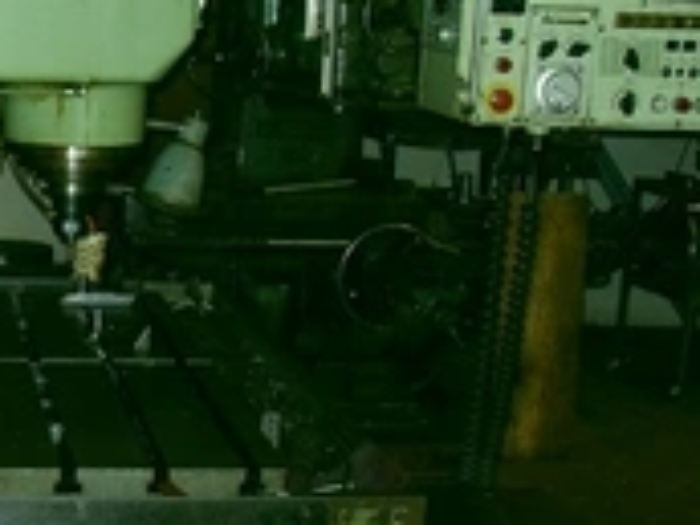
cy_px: 391
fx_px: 1598
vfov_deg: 18.5
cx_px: -94
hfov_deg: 23.1
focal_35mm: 79
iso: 160
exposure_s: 1/45
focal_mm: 6.3
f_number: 2.8
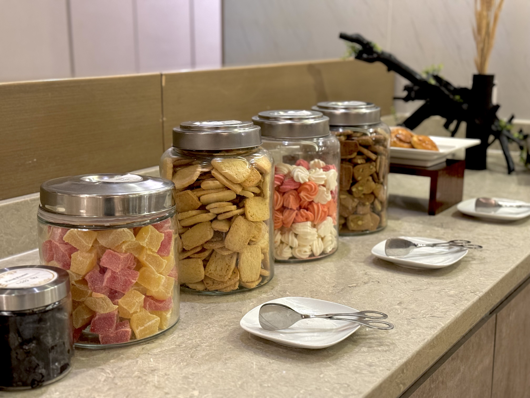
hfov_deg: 39.7
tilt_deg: -12.4
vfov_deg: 30.3
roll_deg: +0.8
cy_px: 199
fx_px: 735
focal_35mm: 48
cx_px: 265
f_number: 1.78
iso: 400
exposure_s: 1/33
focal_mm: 6.86
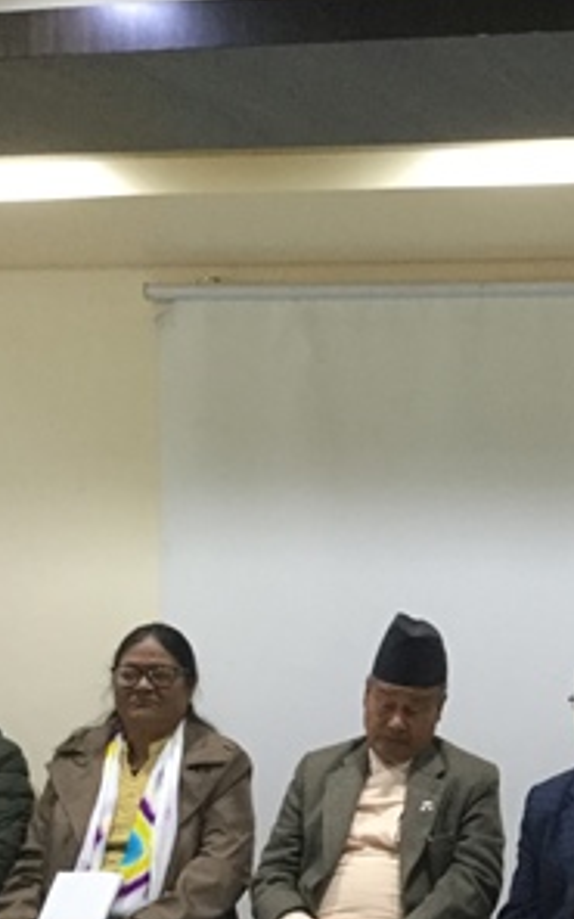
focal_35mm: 71
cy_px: 612
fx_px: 1777
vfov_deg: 28.8
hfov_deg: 17.7
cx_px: 633
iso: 160
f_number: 2.4
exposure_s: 1/33
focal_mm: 3.3
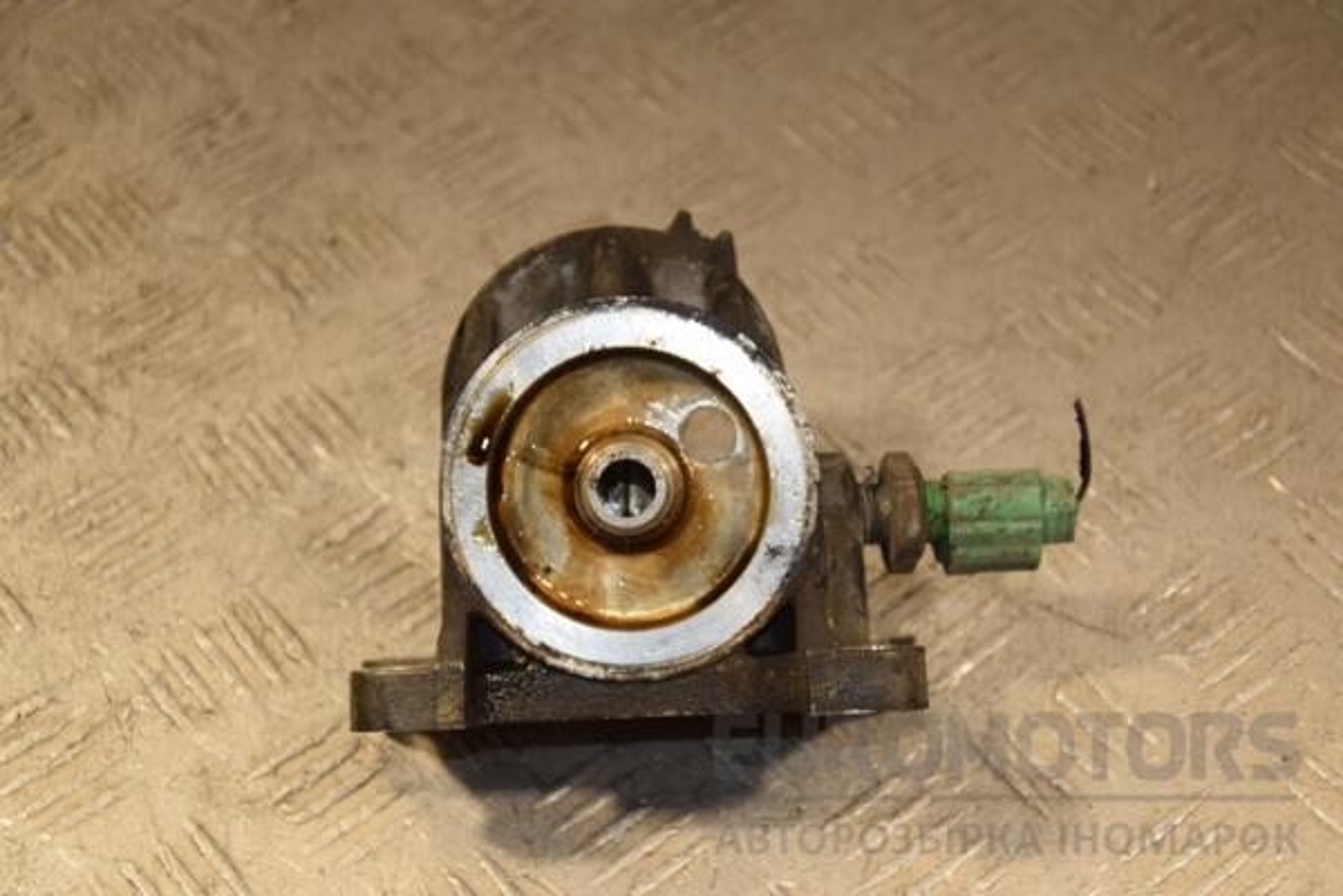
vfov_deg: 17.5
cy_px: 448
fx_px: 2910
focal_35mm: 78
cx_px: 672
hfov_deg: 26.0
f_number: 5
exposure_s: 1/200
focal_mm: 52
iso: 800
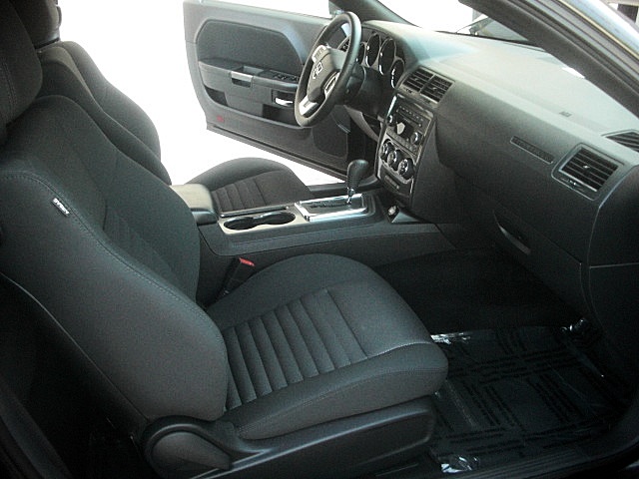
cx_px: 320
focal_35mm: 36
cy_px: 240
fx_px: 665
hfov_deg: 51.4
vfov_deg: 39.7
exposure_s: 1/100
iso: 400
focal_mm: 6.3
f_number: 2.8
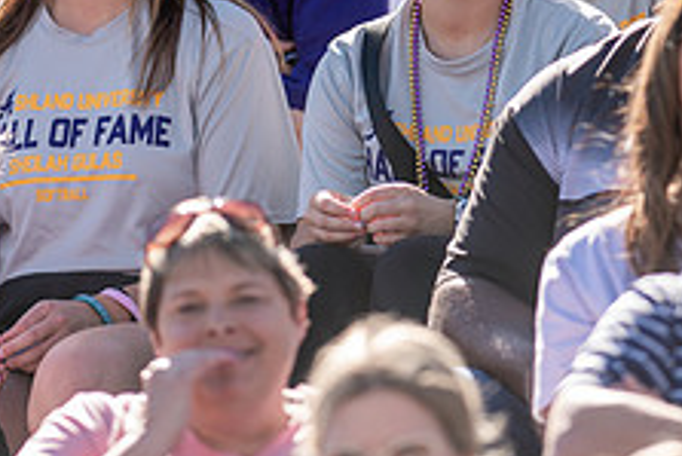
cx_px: 309
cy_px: 8
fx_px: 14786
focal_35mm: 780
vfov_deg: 1.8
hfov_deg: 2.6
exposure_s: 1/1000
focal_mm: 300
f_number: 3.2
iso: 200
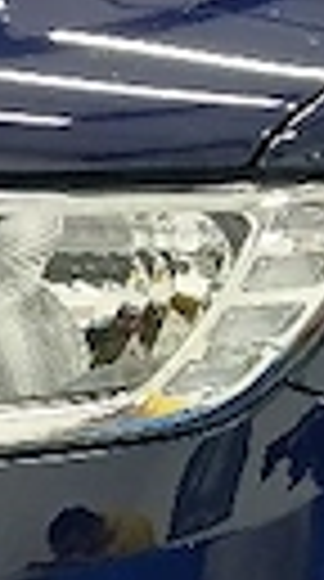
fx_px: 2028
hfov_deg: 9.1
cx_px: 117
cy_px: 360
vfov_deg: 16.3
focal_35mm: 132
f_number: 1.8
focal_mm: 3.98
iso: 250
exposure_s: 1/50.3
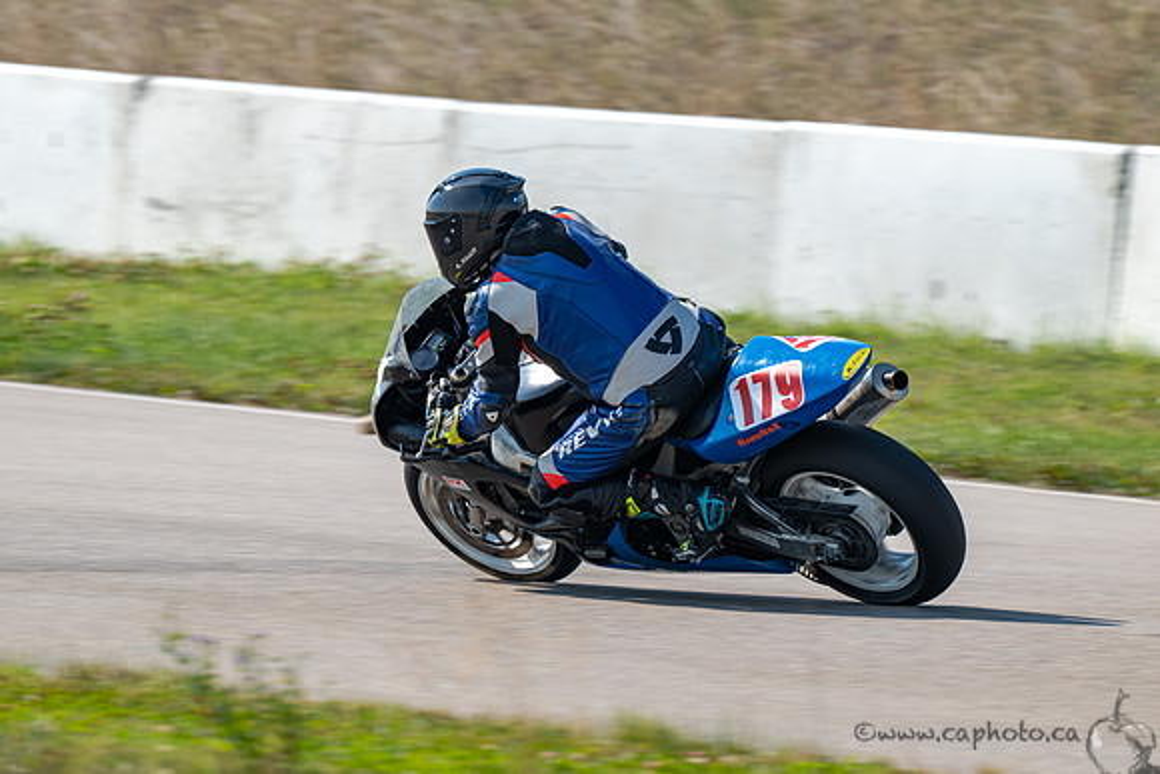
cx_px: 580
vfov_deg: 2.3
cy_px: 387
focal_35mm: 600
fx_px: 19337
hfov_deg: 3.4
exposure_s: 1/250
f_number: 11
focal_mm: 600
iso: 180
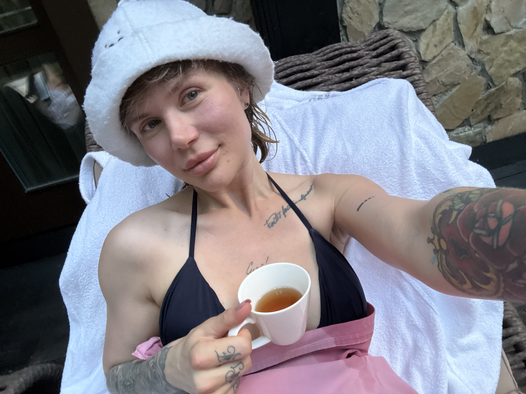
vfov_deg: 58.9
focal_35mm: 23
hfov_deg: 73.9
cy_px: 197
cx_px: 263
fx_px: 349
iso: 320
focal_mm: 2.69
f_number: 1.9
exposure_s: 1/49
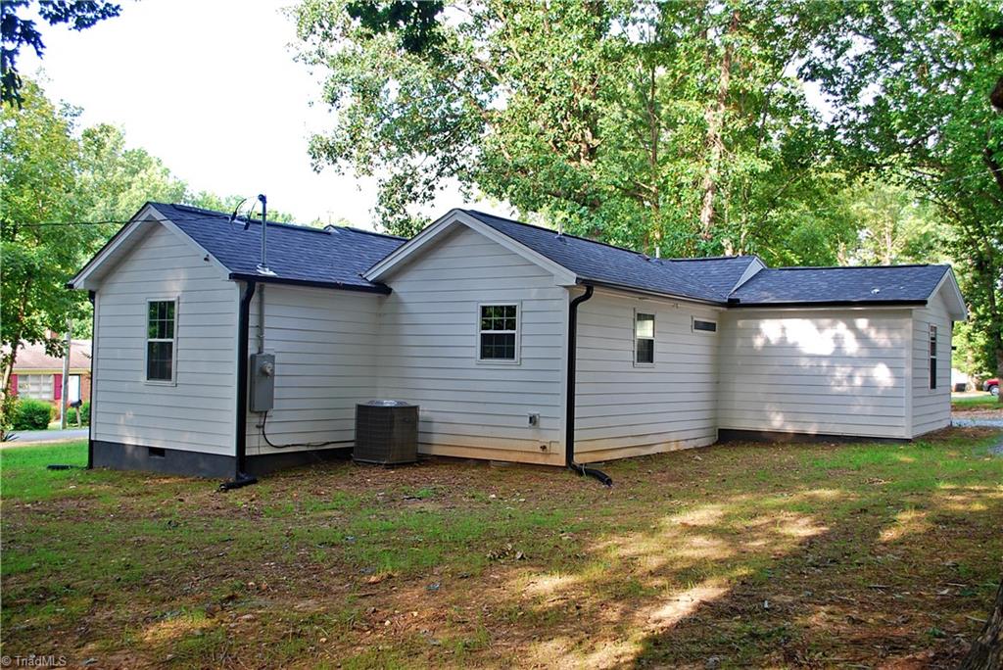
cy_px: 335
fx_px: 920
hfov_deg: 57.2
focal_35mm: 33
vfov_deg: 40.0
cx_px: 502
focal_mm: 22
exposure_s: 1/80
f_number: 4.5
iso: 200
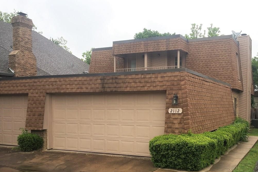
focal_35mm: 31
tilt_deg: +1.8
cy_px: 91
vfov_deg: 42.3
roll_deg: -1.1
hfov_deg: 60.3
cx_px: 132
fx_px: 222
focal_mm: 4.15
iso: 32
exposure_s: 1/257
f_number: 2.2
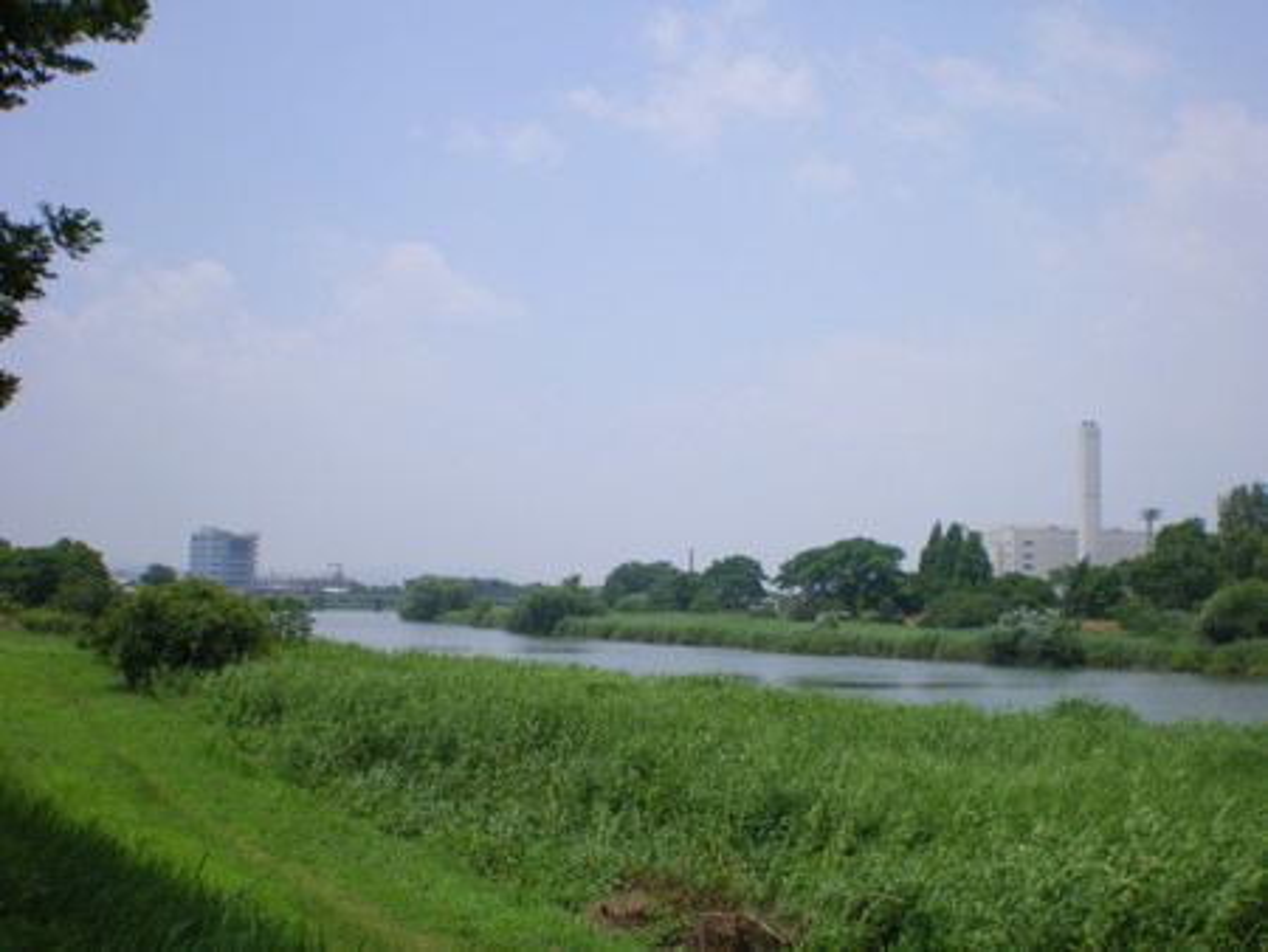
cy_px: 476
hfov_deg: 49.0
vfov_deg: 37.8
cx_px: 634
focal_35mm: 38
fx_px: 1393
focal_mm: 6.3
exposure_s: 1/500
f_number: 4.6
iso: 64
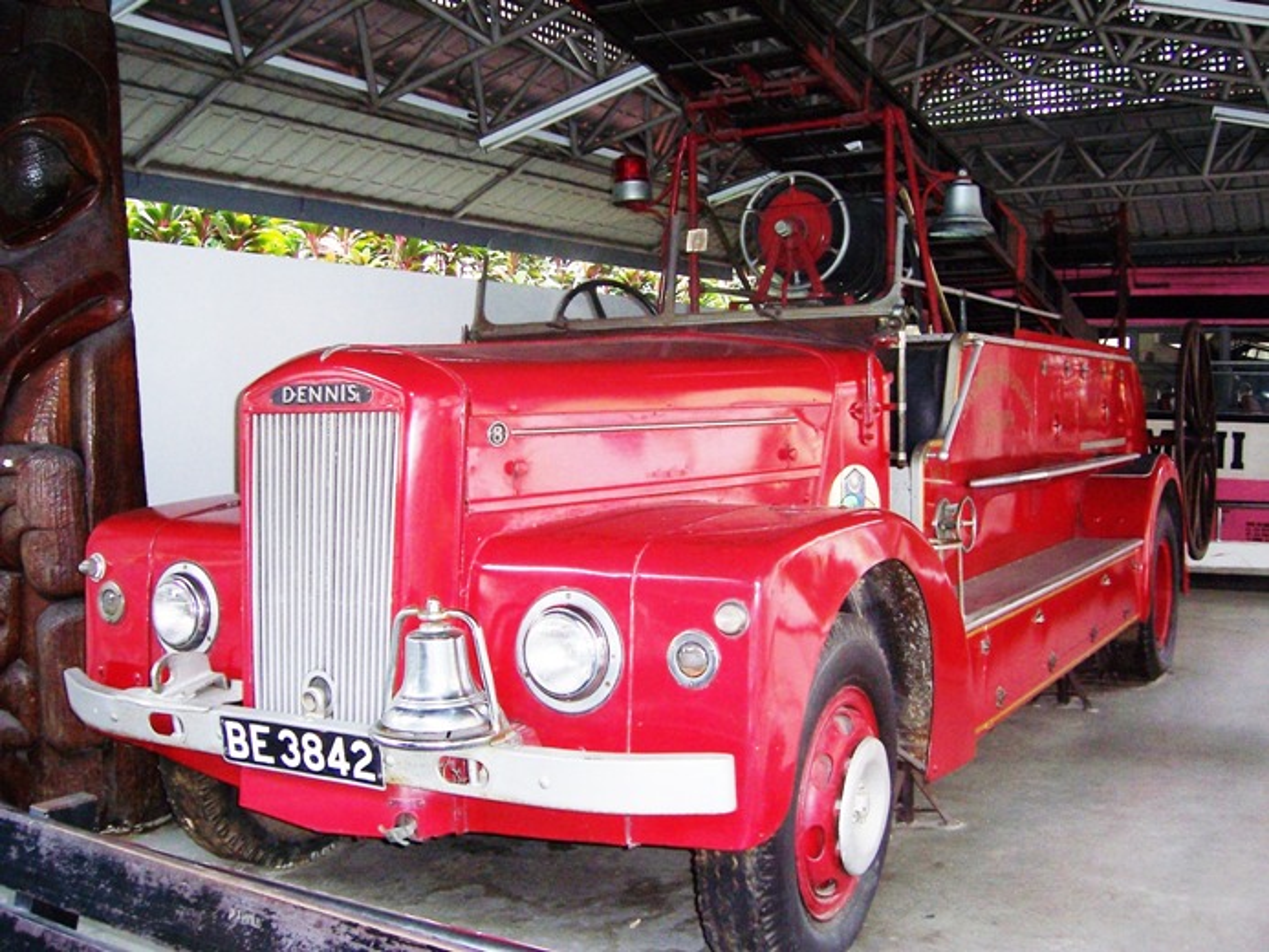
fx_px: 1320
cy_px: 476
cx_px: 634
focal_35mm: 36
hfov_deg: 51.3
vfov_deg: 39.7
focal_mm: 6
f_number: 3
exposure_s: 1/60
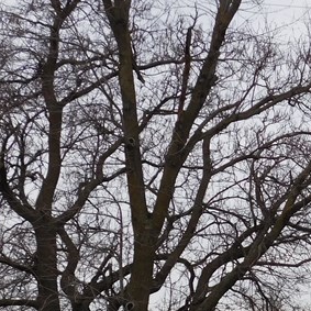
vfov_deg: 13.2
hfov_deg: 12.7
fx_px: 1301
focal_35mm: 128
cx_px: 519
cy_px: 404
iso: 125
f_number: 3.6
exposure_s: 1/160
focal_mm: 7.1
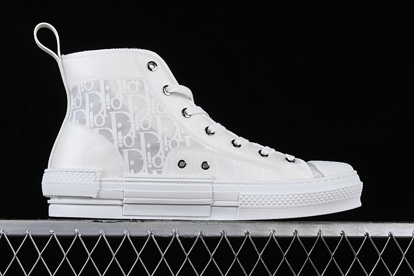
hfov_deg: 27.0
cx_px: 207
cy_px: 138
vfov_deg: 18.2
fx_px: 862
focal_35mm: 75
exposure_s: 1/80
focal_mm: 50
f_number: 9
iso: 160
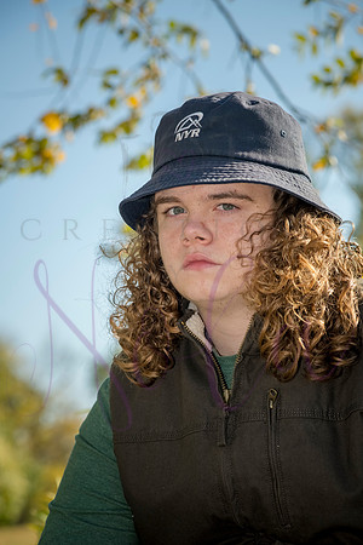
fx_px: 1694
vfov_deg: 18.3
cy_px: 272
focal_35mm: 112
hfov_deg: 12.2
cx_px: 182
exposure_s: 1/800
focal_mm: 112
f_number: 7.1
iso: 640
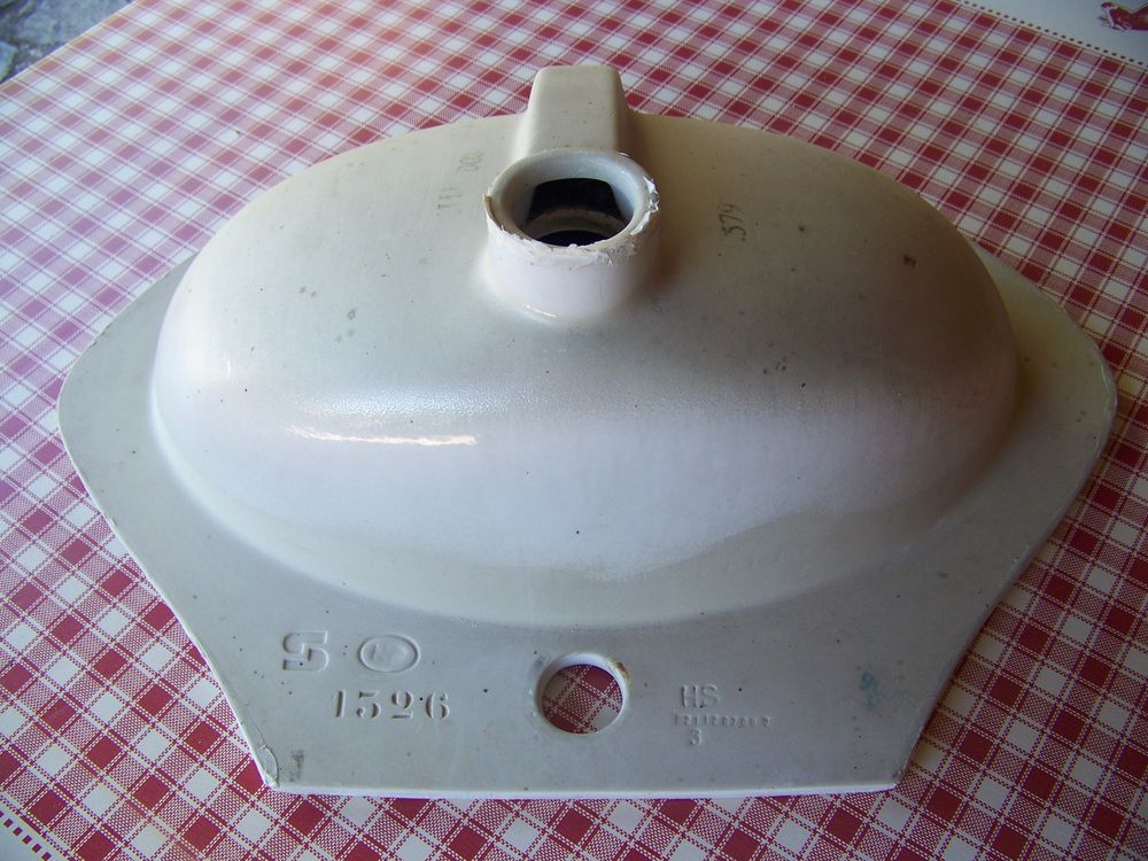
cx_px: 574
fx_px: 1194
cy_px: 430
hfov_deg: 51.4
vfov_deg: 39.7
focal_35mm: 36
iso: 64
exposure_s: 1/40
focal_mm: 5.85
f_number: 2.8
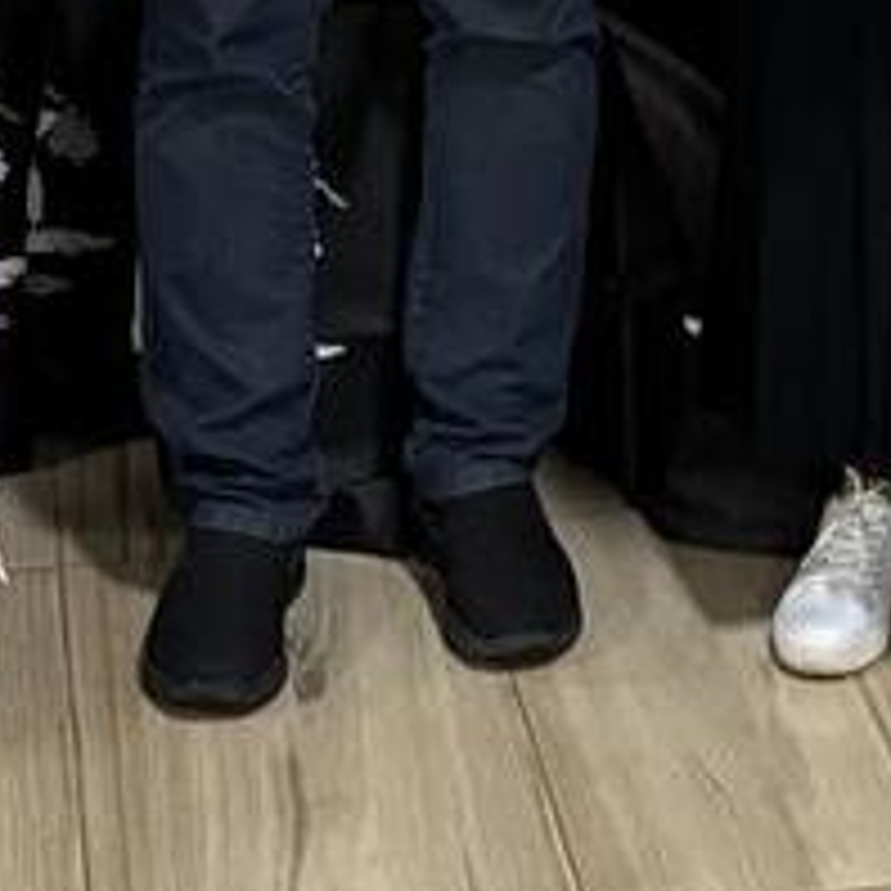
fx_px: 4048
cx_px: 846
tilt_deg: -9.0
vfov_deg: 12.0
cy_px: -472
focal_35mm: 139
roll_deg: -0.1
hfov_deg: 12.4
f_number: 1.6
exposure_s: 1/60
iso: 320
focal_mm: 5.96
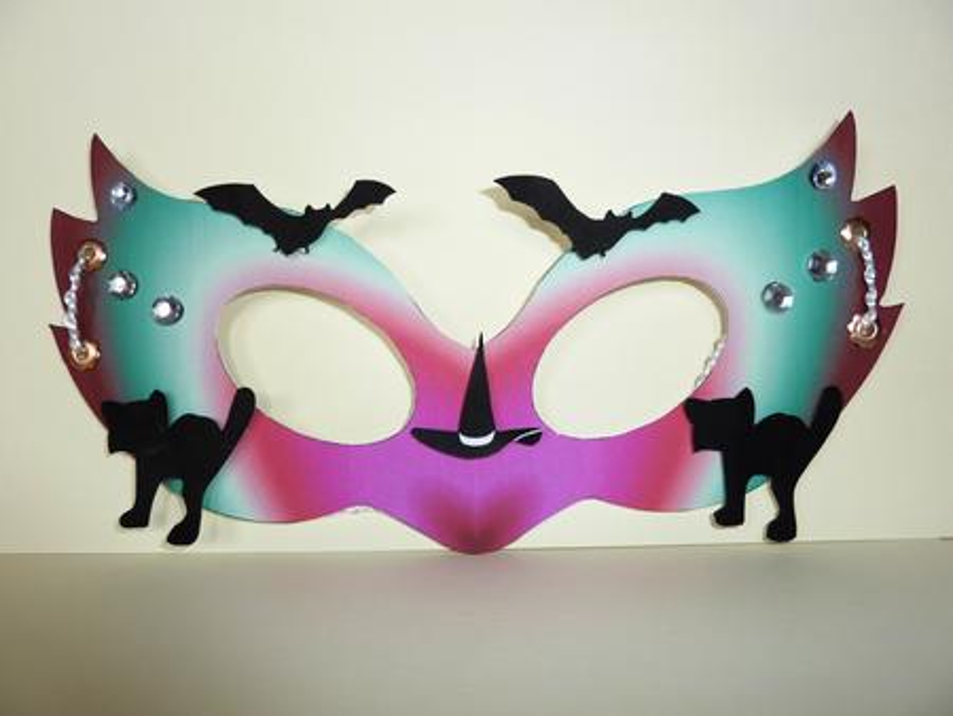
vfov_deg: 54.9
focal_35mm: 25
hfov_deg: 69.4
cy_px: 358
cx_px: 476
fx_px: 689
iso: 100
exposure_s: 1/40
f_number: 3.3
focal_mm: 4.1
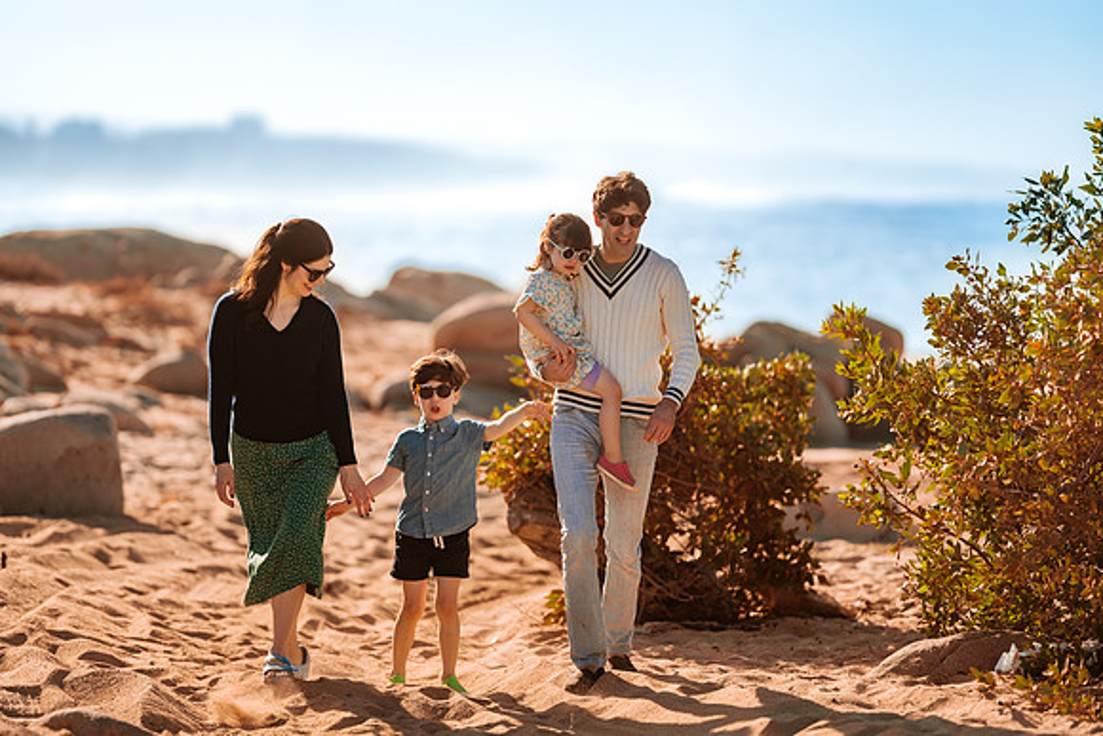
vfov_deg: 10.2
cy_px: 368
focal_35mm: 135
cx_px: 552
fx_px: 4137
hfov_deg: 15.2
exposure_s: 1/4000
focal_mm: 135
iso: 50
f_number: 1.8
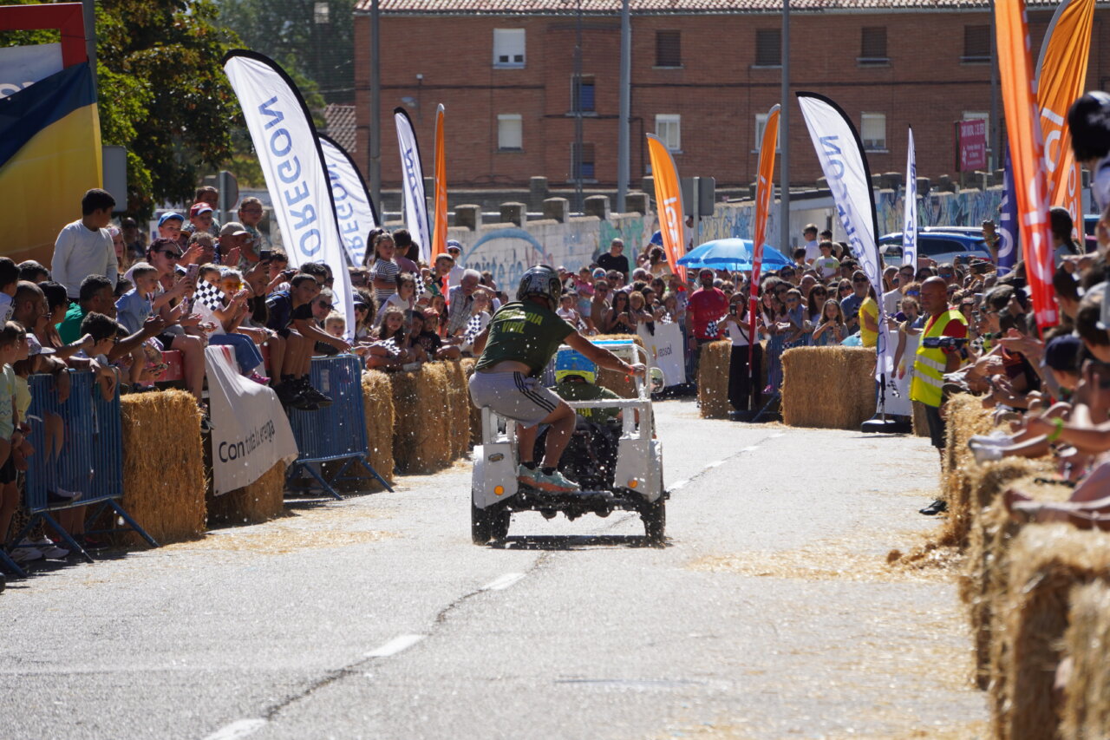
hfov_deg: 7.9
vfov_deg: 5.3
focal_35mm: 261
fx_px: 8046
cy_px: 370
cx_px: 555
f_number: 6.3
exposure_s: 1/500
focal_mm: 174
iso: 100
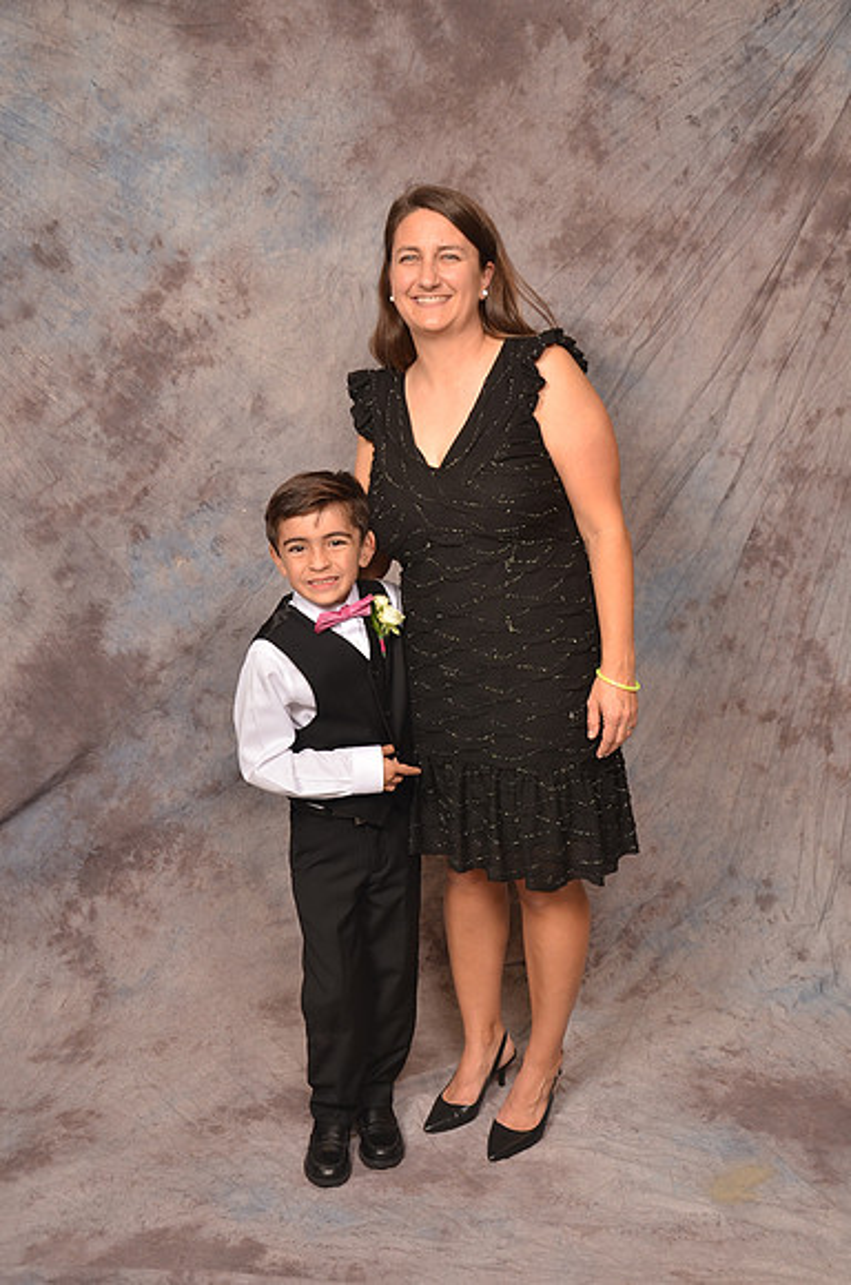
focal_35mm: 39
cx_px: 426
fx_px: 1389
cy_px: 642
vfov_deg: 49.6
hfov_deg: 34.1
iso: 200
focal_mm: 26
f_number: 5.6
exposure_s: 1/60
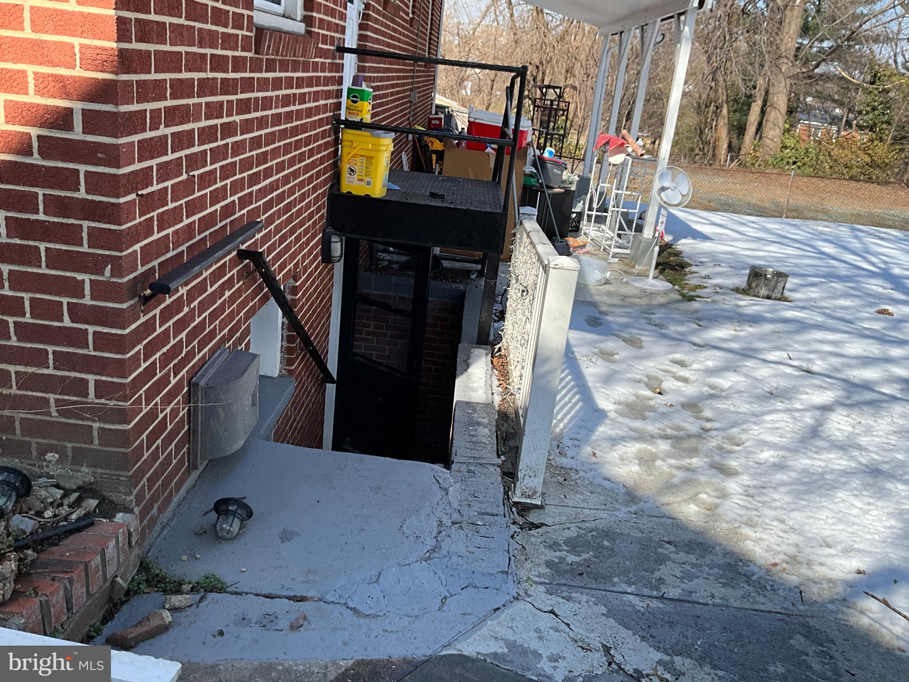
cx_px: 454
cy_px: 341
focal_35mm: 29
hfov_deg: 61.7
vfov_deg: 48.2
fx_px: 762
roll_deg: -7.0
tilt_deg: -21.6
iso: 25
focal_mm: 3
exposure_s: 1/1035
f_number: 1.8
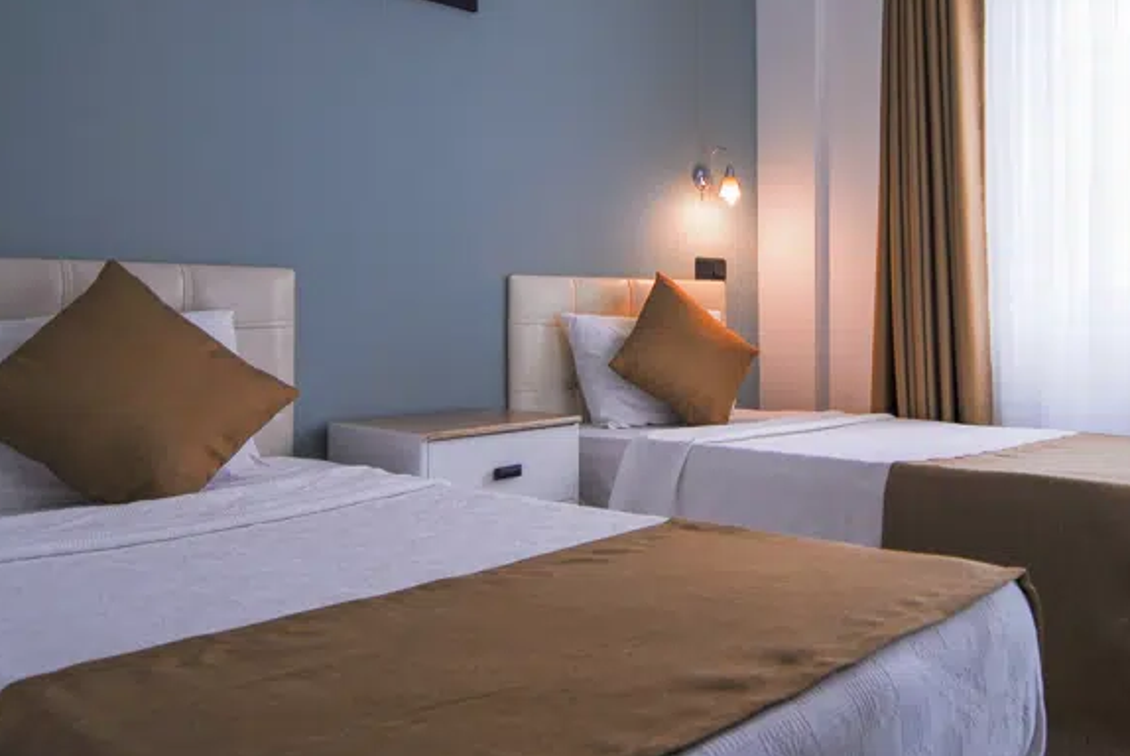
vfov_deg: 24.6
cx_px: 793
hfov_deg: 35.7
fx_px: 1728
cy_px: 295
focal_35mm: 55
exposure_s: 1/40
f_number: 4
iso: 100
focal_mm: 22
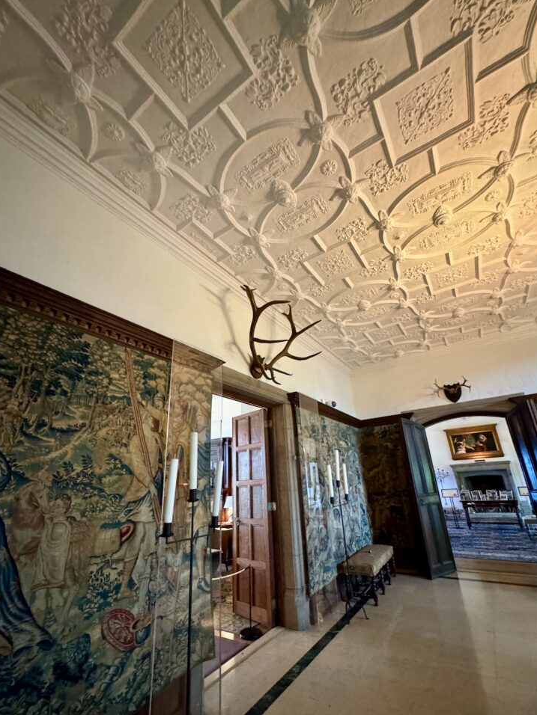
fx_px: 310
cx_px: 271
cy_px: 369
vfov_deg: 98.1
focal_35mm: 15
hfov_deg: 81.7
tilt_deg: +21.0
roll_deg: +3.4
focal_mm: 2.22
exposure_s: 1/40
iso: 1000
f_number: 2.2
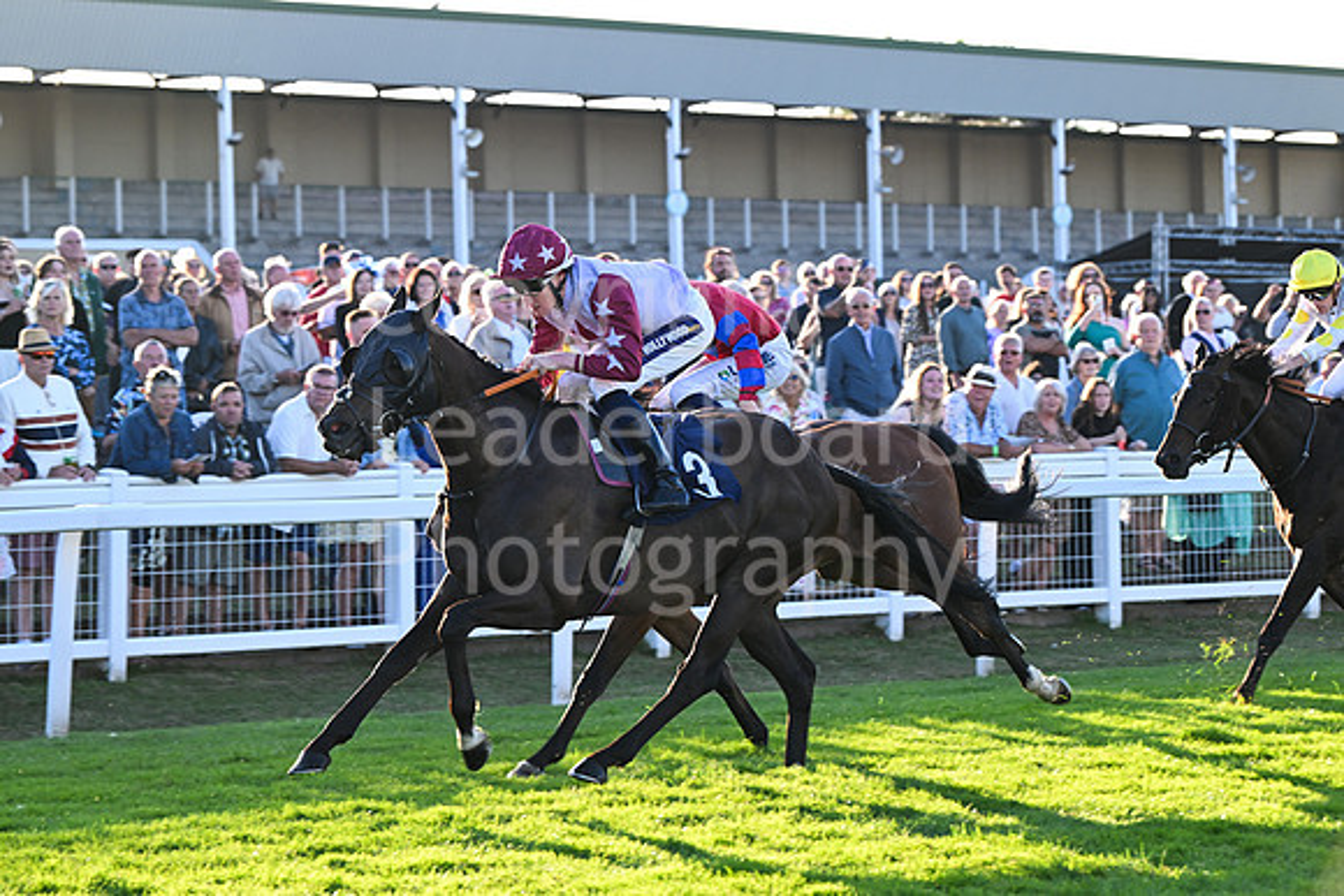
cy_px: 448
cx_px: 672
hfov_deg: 15.8
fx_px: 4854
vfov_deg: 10.6
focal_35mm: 130
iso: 800
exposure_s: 1/640
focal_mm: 130
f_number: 5.6
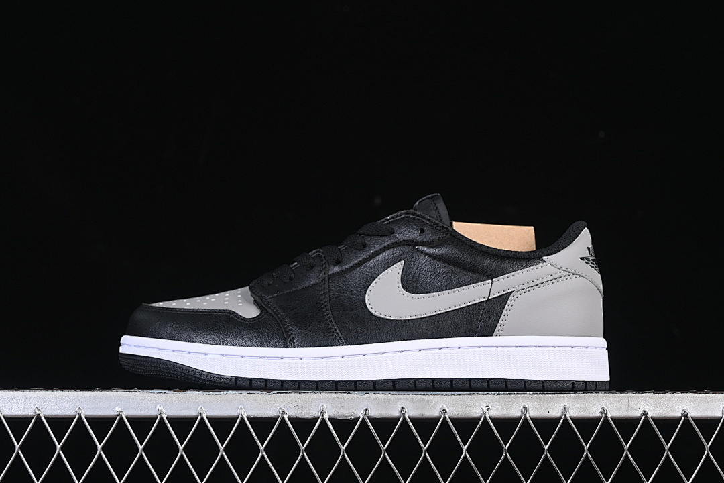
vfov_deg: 18.2
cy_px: 242
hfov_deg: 27.0
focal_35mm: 75
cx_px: 362
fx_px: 1508
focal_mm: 50
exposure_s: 1/60
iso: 160
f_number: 6.3
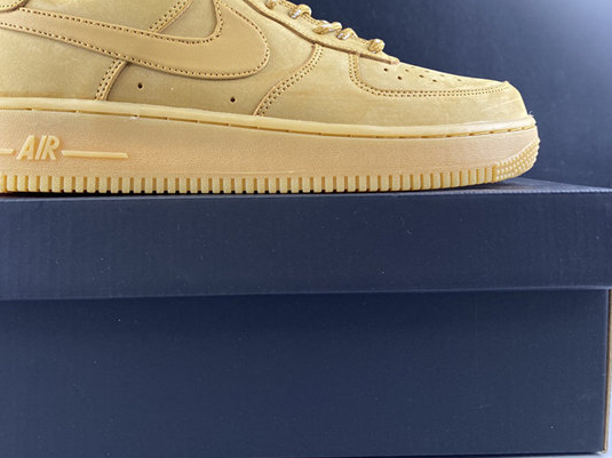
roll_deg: +0.7
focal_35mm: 34
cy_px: 165
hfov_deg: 53.3
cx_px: 228
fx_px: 601
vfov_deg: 41.4
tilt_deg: -2.3
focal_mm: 4.25
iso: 125
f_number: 1.8
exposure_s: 1/100
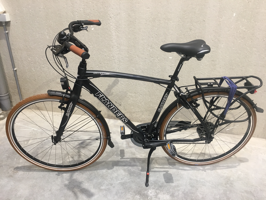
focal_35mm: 29
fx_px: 223
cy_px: 100
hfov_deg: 61.7
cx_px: 133
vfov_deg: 48.2
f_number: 2.2
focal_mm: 4.15
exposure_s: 1/17
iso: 64
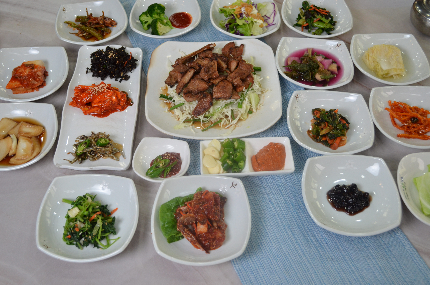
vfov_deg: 30.7
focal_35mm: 44
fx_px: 519
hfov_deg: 45.0
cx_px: 215
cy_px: 142
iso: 720
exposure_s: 1/125
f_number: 4.5
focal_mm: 29
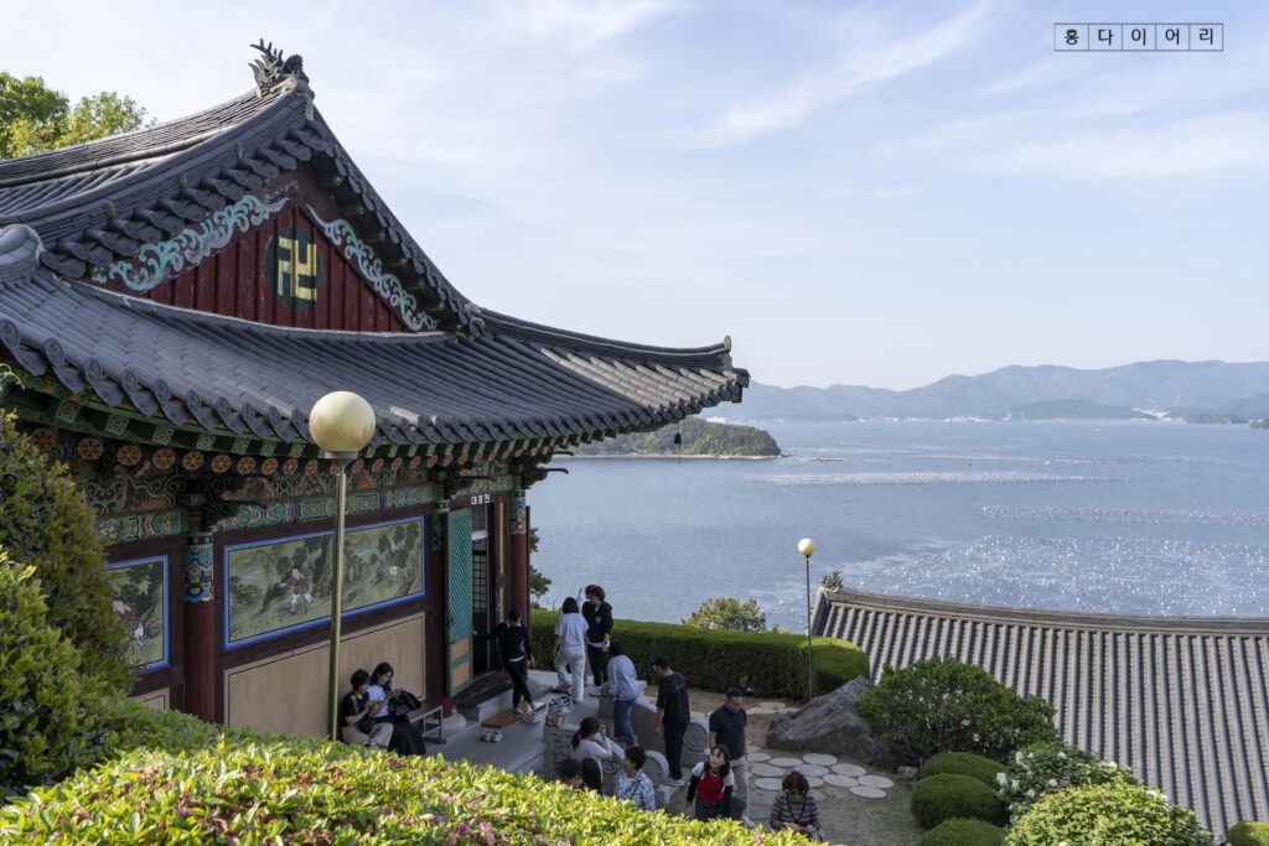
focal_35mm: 30
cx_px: 634
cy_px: 423
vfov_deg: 43.6
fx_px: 1058
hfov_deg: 61.9
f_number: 9
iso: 100
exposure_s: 1/125
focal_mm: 30
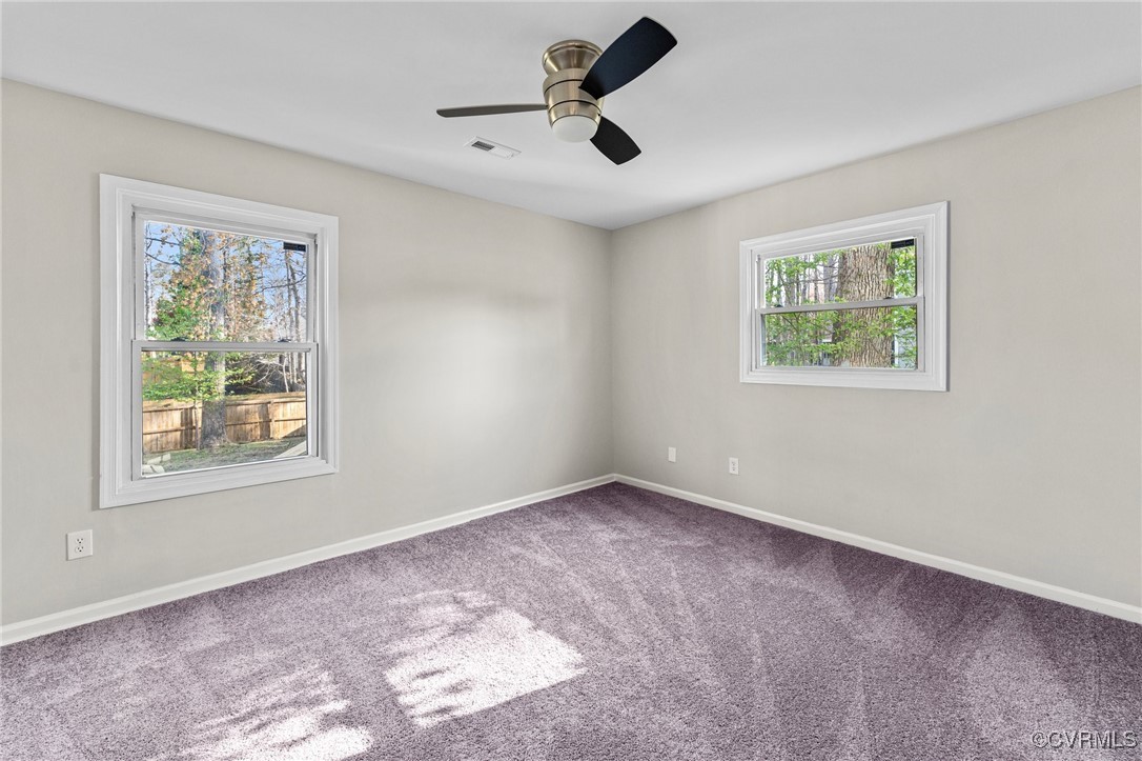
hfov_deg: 104.3
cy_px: 380
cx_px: 571
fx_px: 444
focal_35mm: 14
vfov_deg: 81.2
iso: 1000
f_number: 7.1
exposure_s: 1/15
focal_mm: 14
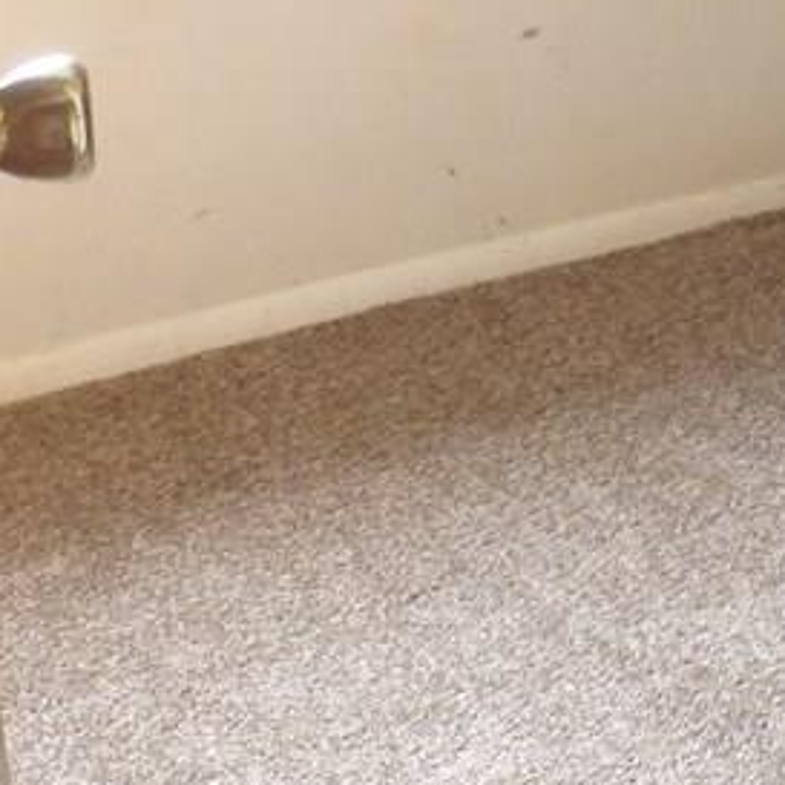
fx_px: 2129
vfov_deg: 19.5
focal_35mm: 83
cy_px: -184
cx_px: 1374
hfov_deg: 17.4
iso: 640
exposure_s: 1/30
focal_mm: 4.5
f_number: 3
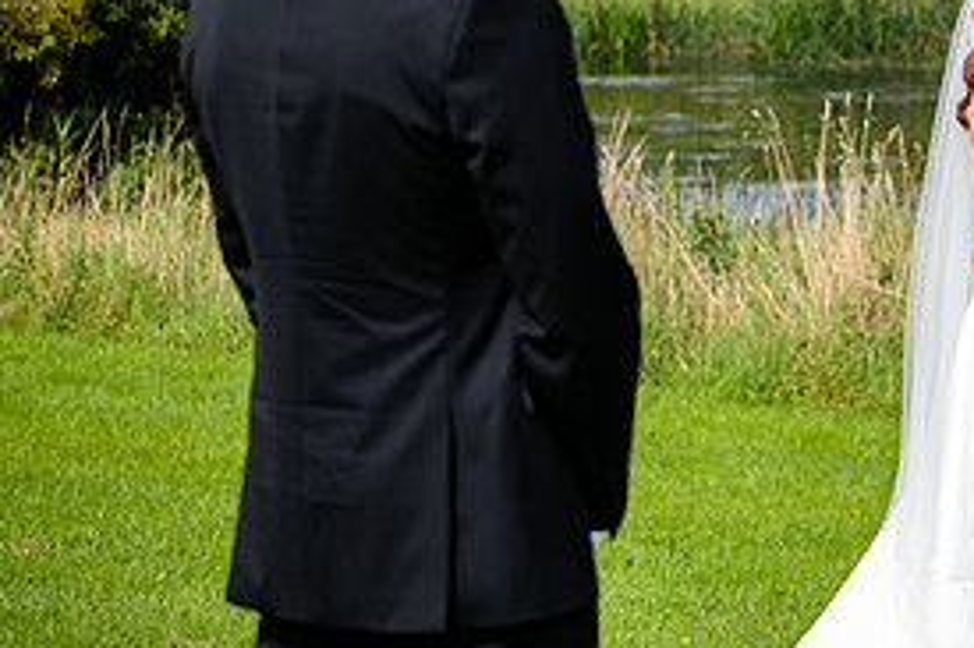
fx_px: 4624
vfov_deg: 8.0
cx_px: 950
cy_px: 173
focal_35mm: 171
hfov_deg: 11.9
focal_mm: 50
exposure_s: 1/1250
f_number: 2.8
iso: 160
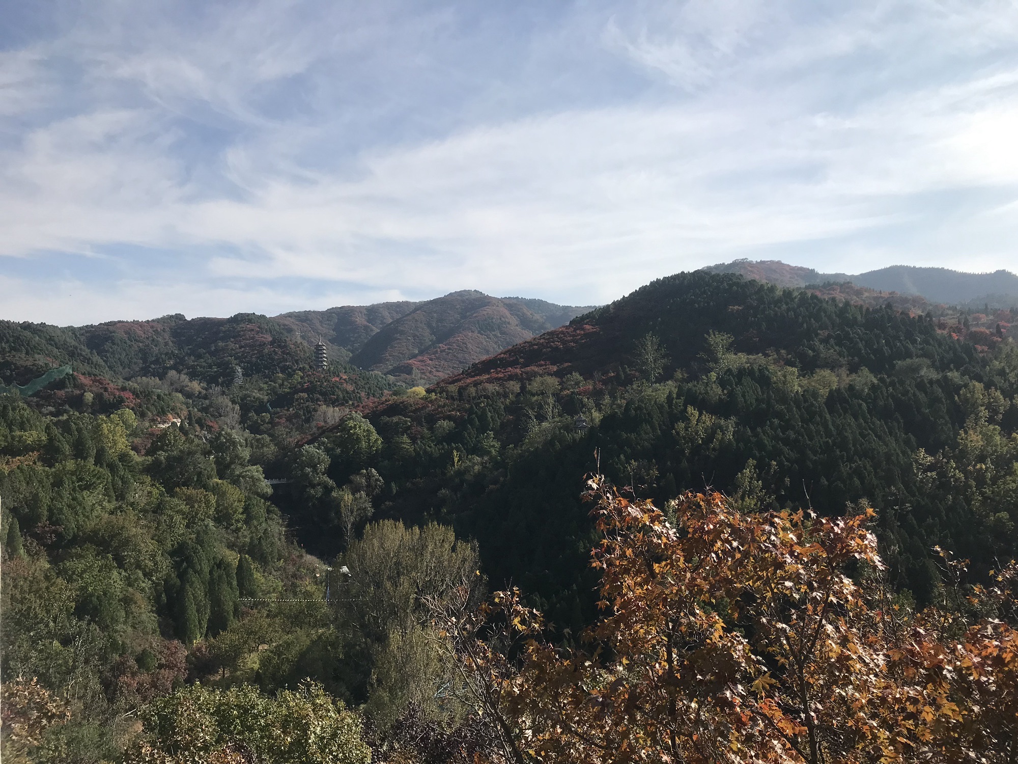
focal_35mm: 28
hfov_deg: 63.4
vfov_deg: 49.7
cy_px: 382
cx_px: 509
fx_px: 823
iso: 20
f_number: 1.8
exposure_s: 1/3546
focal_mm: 3.99
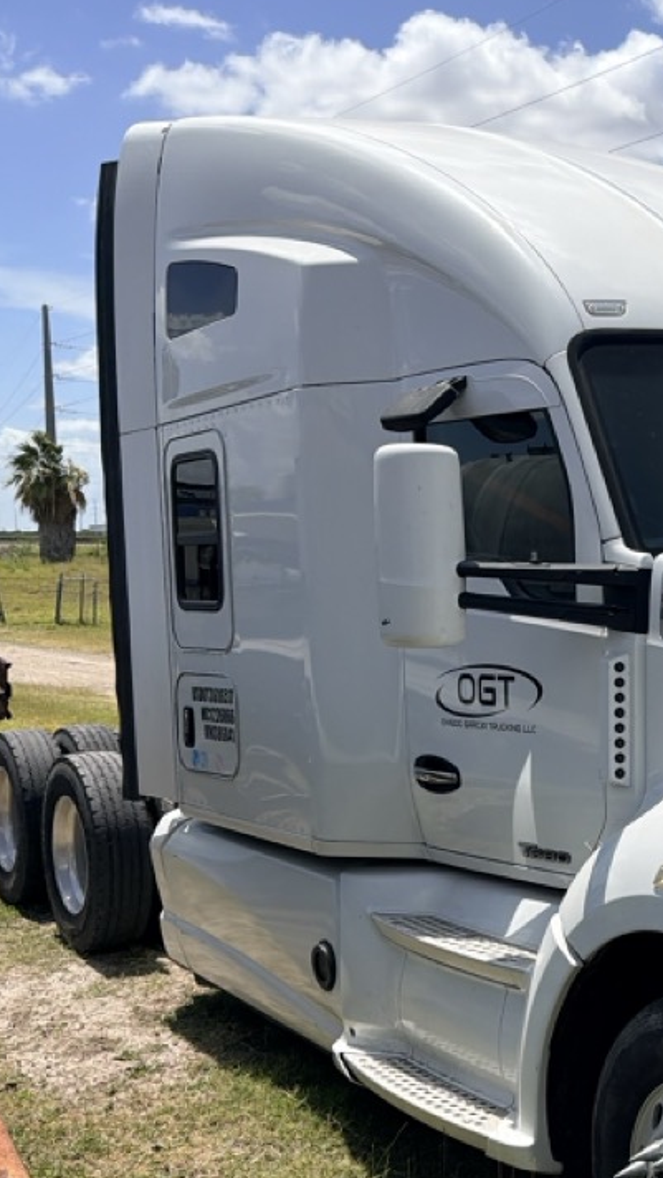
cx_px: 754
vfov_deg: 43.5
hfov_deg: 23.6
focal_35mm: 47
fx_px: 1468
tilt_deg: -6.5
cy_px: 710
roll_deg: -1.8
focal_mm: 6.76
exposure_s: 1/10309
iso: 80
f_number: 1.78
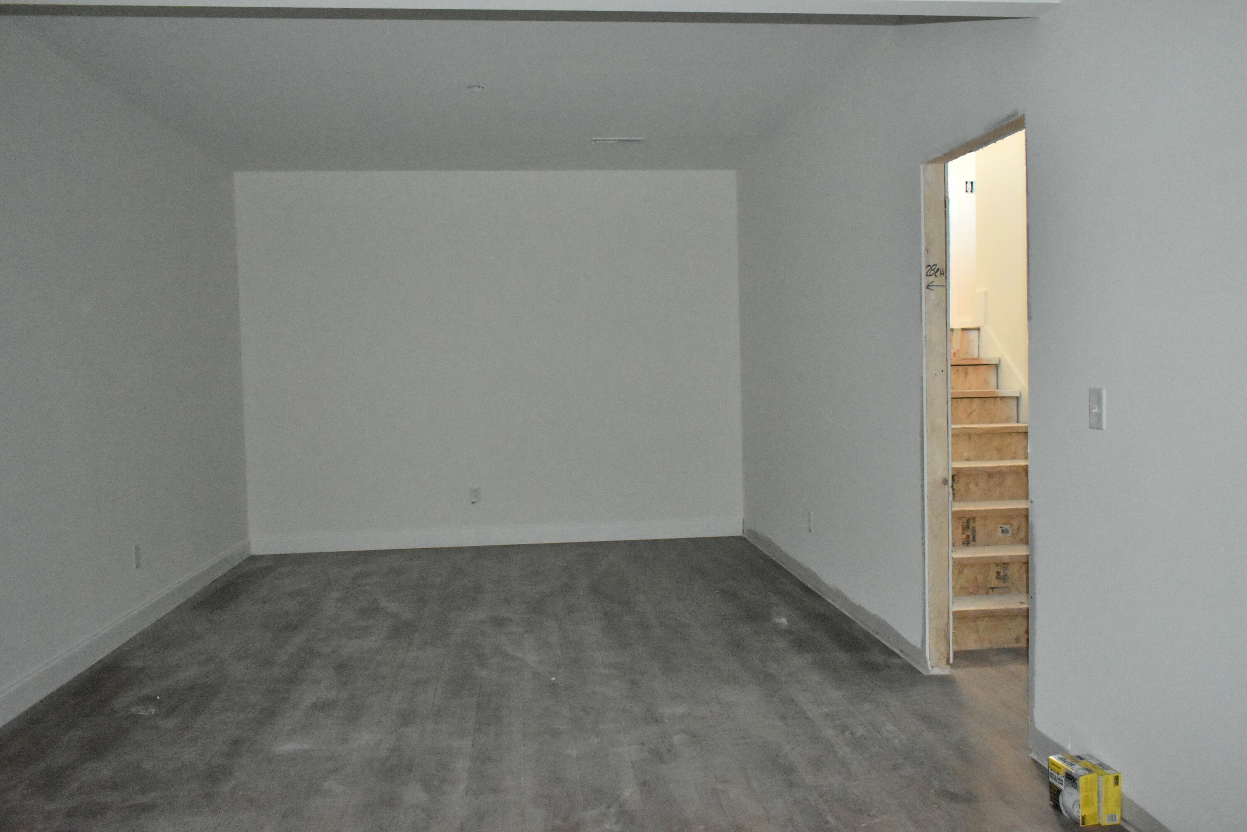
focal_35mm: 27
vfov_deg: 47.9
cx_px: 624
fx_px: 935
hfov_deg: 67.4
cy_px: 416
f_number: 3.5
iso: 6400
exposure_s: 1/60
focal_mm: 18
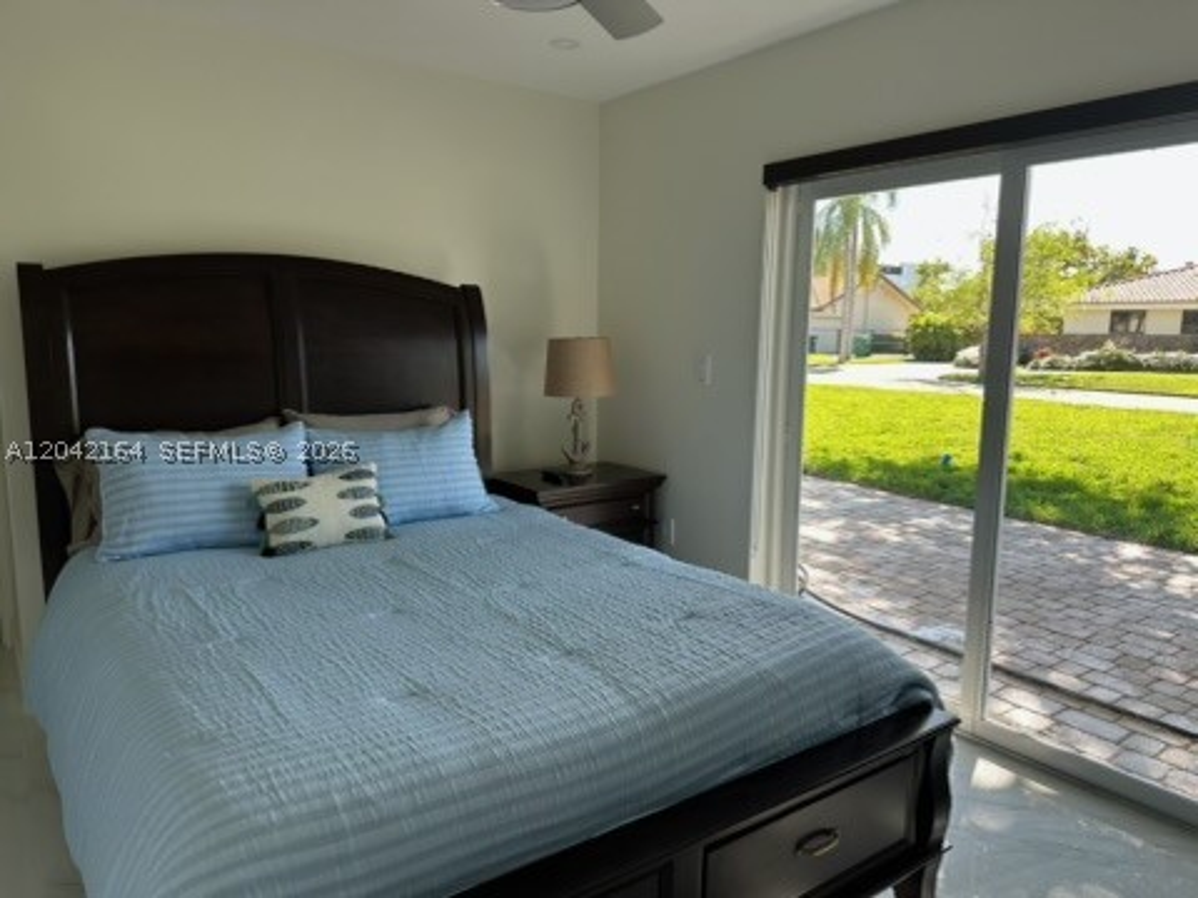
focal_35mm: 24
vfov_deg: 56.8
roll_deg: -0.1
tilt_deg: -7.6
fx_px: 831
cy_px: 449
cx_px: 599
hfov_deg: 71.6
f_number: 1.78
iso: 80
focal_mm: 6.86
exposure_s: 1/299
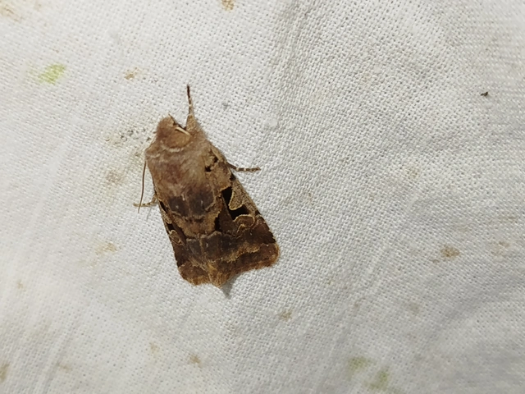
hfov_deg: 28.2
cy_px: 197
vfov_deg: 21.3
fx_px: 1046
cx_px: 262
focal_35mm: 69
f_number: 1.7
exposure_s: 1/50
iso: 64
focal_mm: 5.31
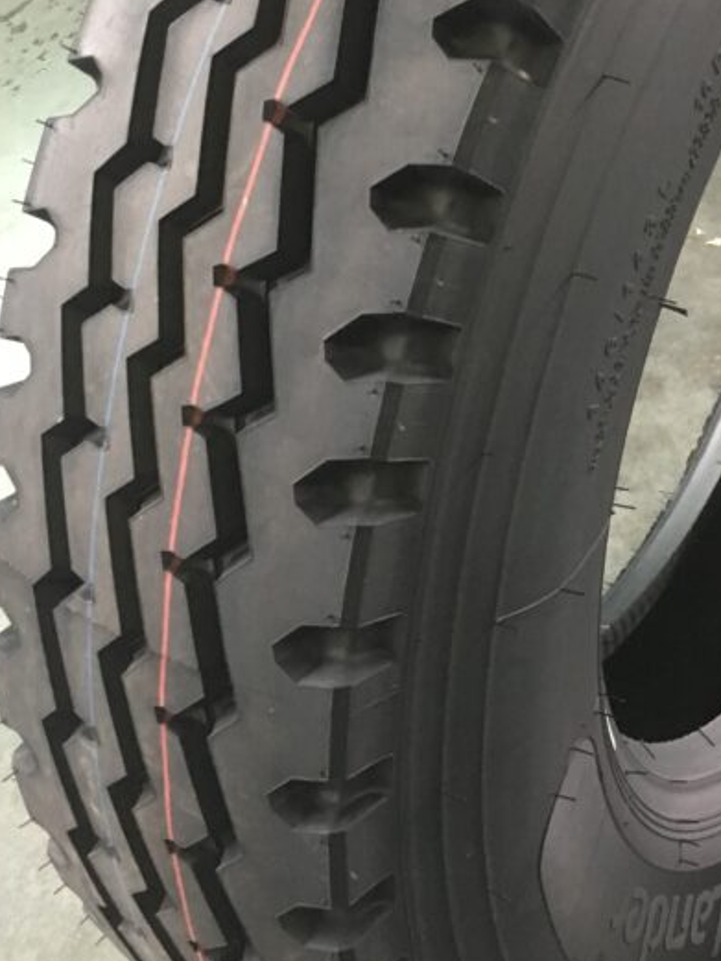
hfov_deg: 25.1
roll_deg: +8.4
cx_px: 599
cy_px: 308
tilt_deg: -43.2
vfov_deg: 33.4
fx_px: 1582
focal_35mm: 57
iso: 400
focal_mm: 4.15
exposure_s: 1/17
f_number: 2.2
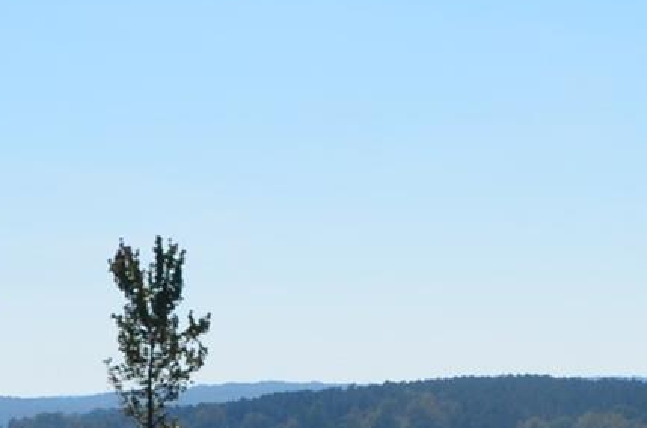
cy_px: 472
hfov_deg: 15.6
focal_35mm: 129
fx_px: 2313
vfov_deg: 10.5
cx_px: 636
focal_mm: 18
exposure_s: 1/200
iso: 100
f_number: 13
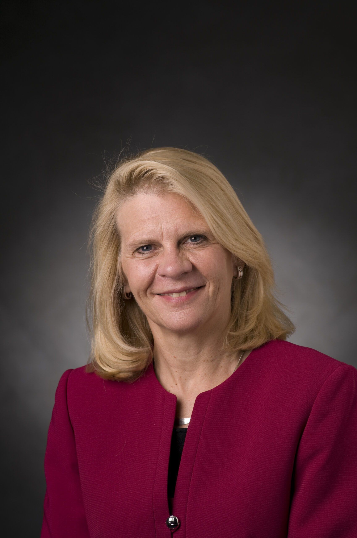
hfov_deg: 10.7
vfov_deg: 16.1
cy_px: 269
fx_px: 1902
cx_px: 178
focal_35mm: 128
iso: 100
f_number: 5.6
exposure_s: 1/200
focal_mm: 85
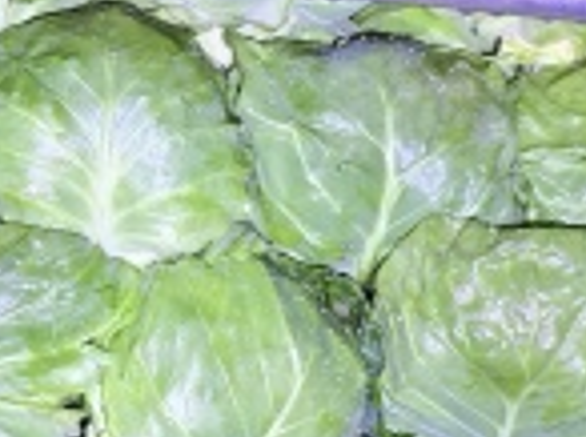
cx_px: -165
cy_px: 297
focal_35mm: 214
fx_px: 3617
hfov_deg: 9.1
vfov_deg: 6.9
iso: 250
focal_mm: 8.5
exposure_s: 1/100
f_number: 1.6
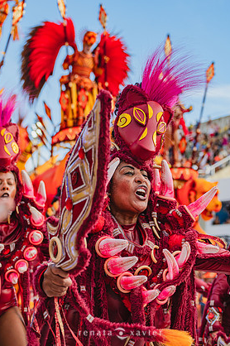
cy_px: 161
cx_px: 119
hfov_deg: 16.2
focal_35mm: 84
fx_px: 806
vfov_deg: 24.2
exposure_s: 1/1600
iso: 640
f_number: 5.6
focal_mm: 78
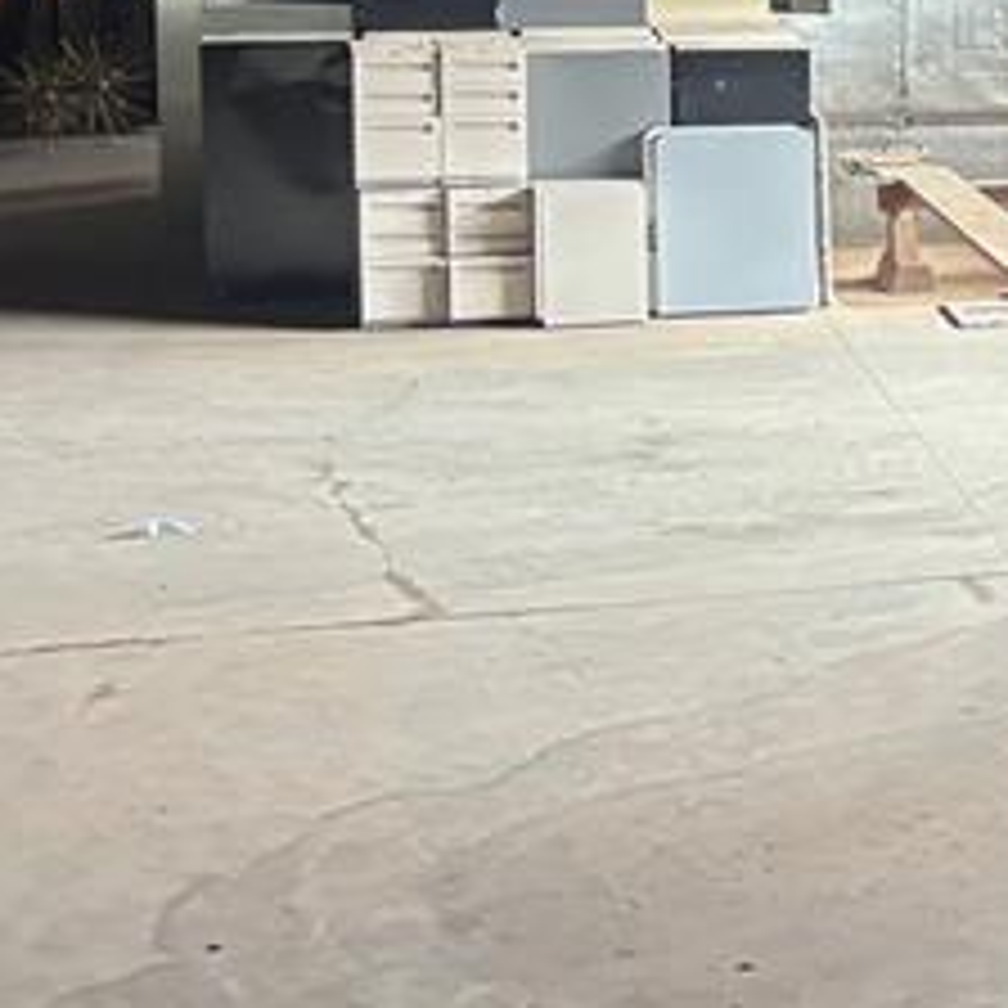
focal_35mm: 105
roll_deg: -1.0
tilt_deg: -6.3
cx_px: 1930
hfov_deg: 14.2
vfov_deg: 16.3
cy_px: 81
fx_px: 3459
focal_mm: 5.96
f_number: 1.6
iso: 400
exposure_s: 1/60
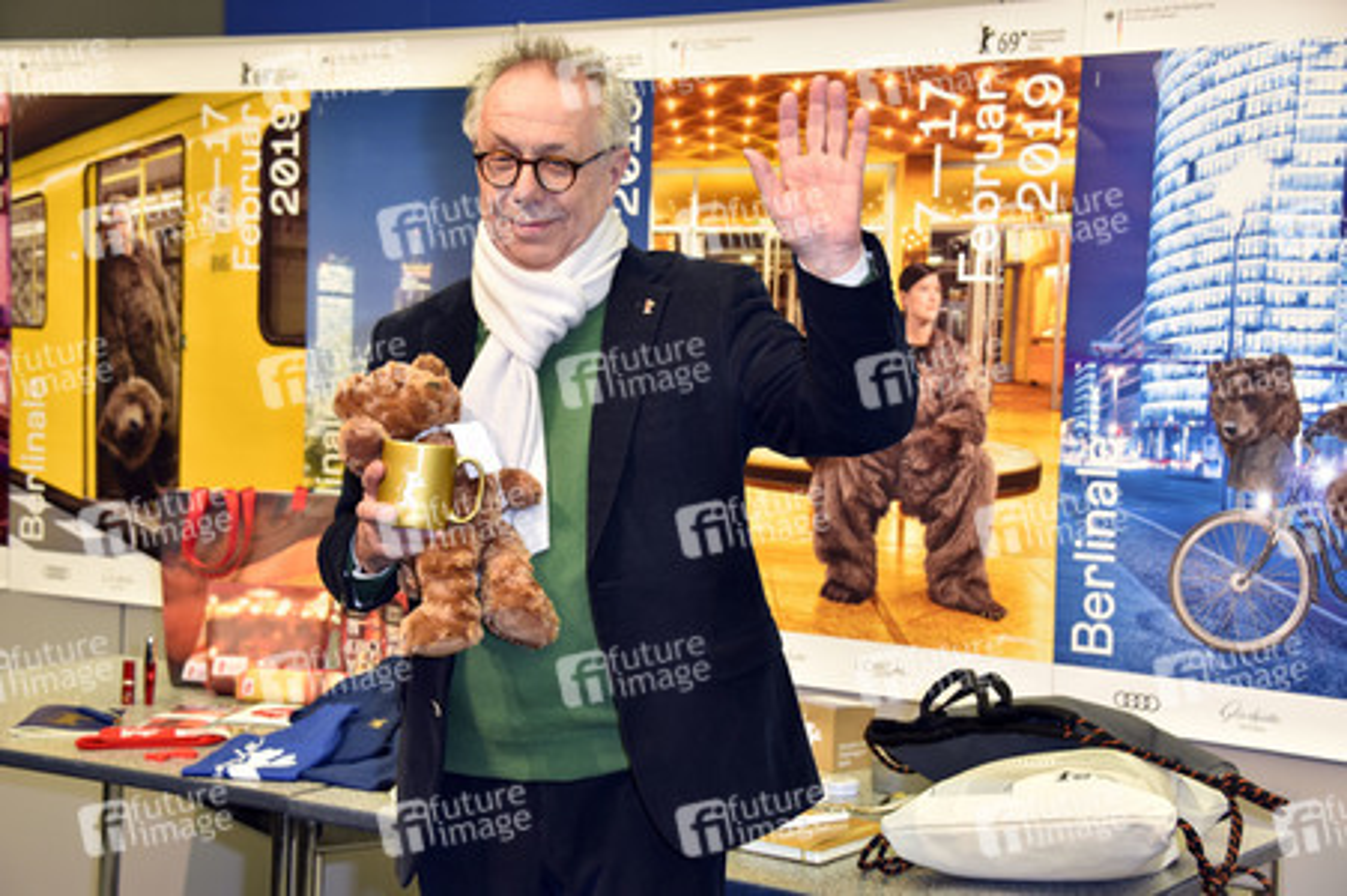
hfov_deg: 32.4
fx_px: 2318
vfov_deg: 21.9
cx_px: 674
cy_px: 448
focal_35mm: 62
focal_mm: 62
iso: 1000
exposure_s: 1/125
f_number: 5.6
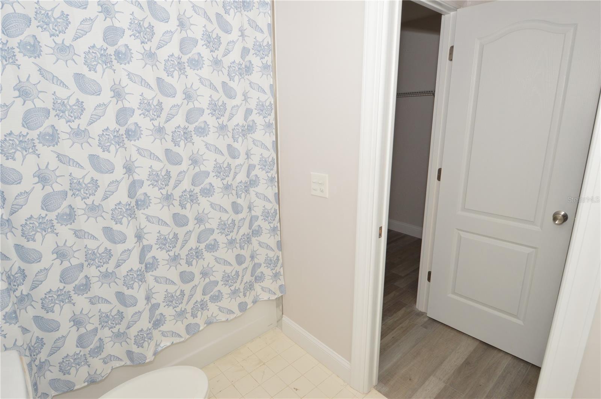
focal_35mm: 18
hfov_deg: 90.1
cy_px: 200
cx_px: 300
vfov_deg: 67.3
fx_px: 300
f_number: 11
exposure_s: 1/60
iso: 400
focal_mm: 12
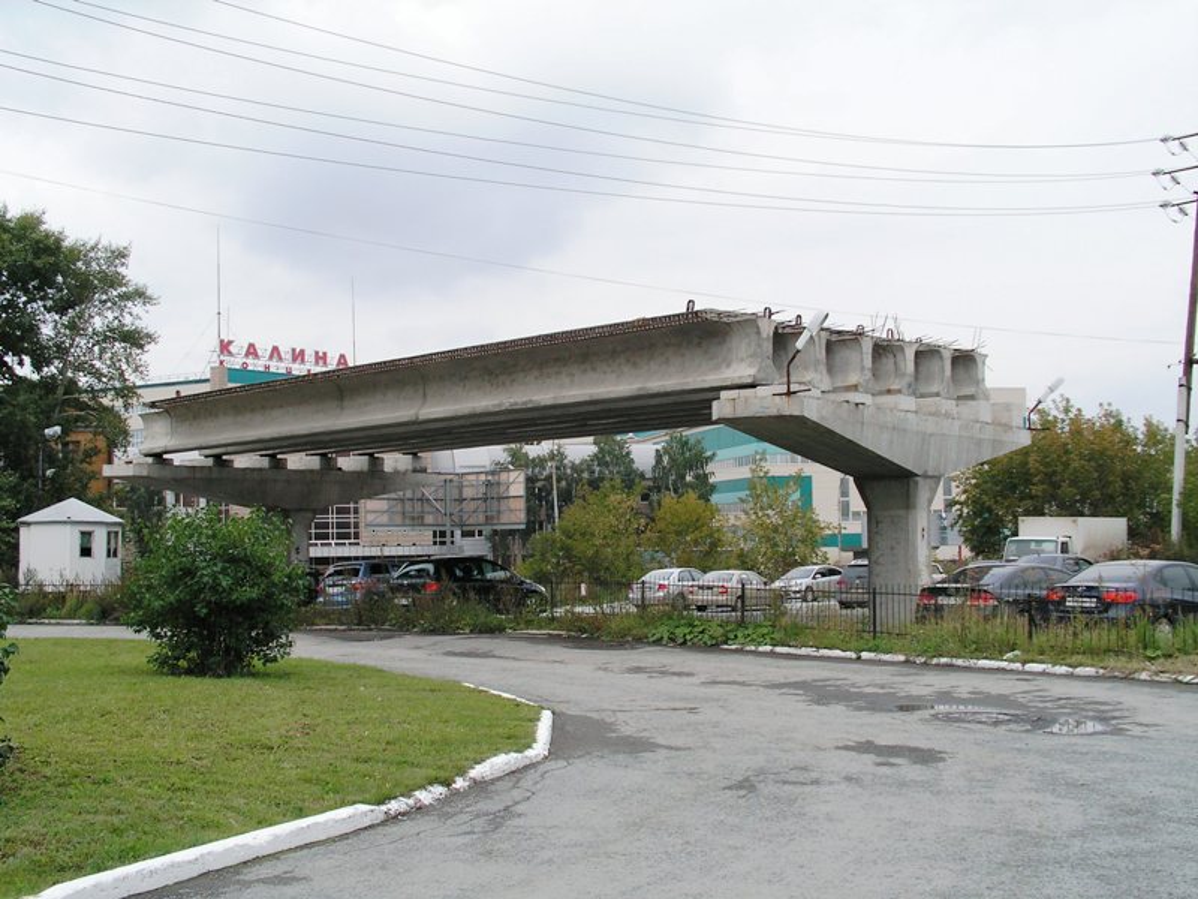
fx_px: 1557
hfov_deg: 42.1
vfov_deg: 32.2
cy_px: 450
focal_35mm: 45
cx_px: 599
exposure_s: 1/200
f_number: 4.8
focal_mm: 7.6
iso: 50
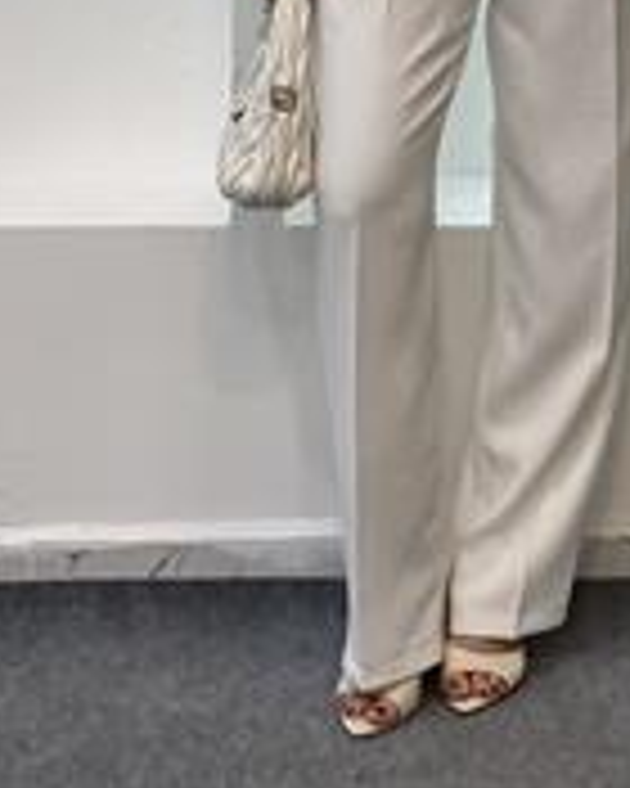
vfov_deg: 15.5
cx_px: 518
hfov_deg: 12.8
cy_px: -137
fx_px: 2797
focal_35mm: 120
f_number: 2
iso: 64
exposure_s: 1/100
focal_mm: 6
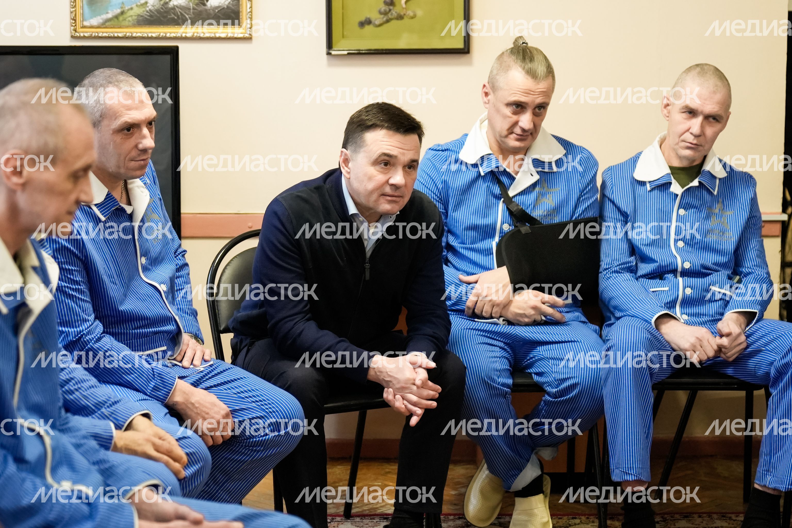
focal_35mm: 85
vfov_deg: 16.1
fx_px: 1870
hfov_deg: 23.9
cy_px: 264
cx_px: 396
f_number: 2.8
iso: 2500
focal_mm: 57
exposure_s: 1/160
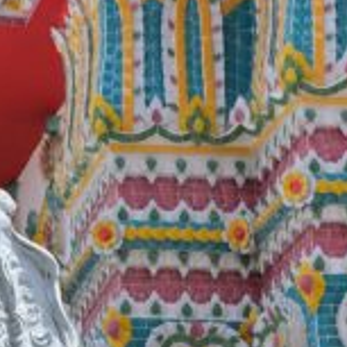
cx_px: 138
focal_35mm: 302
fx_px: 3425
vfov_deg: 5.7
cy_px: 573
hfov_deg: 5.8
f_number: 5
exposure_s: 1/750
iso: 320
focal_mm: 35
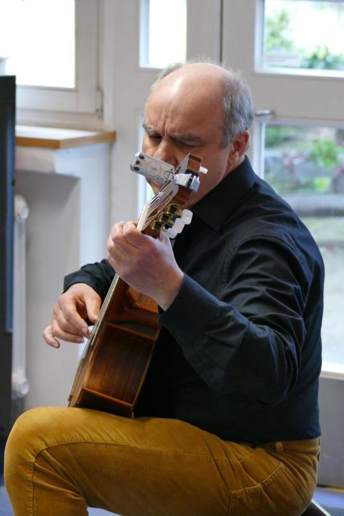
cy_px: 258
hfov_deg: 8.9
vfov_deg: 13.3
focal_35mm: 154
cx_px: 172
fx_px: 2207
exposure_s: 1/100
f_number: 3.9
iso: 1600
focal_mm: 56.08
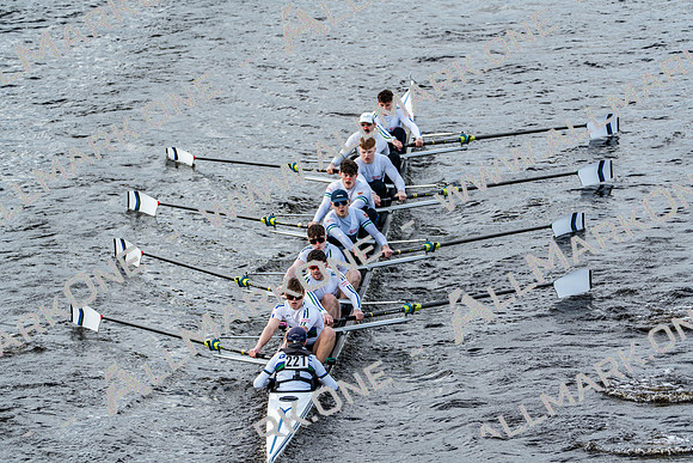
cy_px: 232
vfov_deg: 4.5
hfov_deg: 6.7
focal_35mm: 309
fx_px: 5949
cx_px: 346
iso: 500
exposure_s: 1/1250
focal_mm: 309
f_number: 6.3
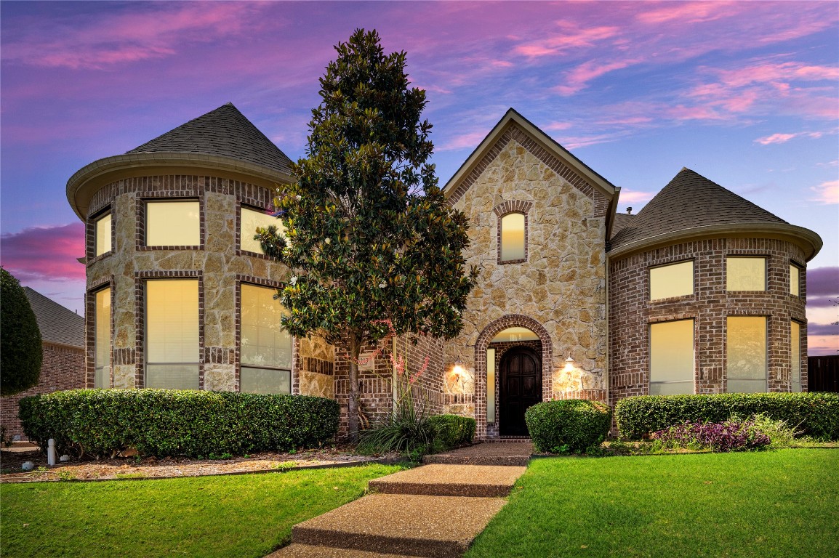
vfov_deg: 64.5
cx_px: 420
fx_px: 443
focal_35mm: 19
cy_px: 279
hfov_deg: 86.9
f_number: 8
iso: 320
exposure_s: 1/250
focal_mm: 19
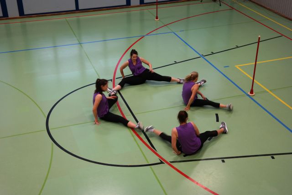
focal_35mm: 50
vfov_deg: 27.0
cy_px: 98
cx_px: 146
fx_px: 406
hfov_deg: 39.6
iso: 400
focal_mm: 33
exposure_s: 1/50
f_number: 4.5
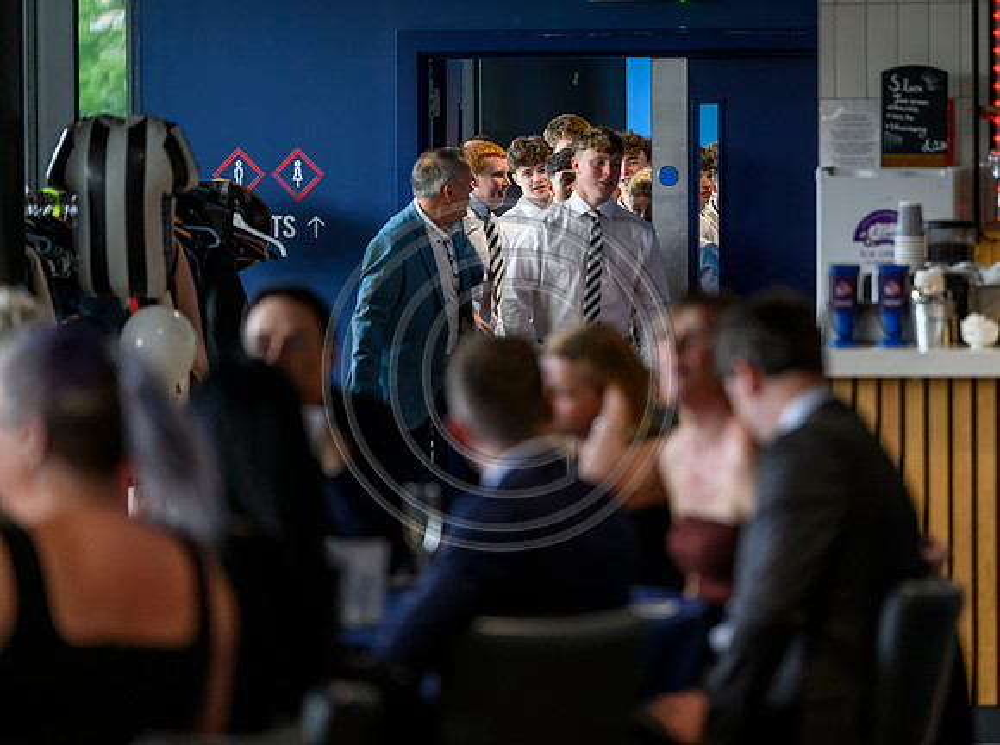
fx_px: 6081
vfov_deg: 7.0
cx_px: 598
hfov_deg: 9.4
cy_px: 346
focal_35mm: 211
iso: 2500
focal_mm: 180
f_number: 3.2
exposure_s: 1/500
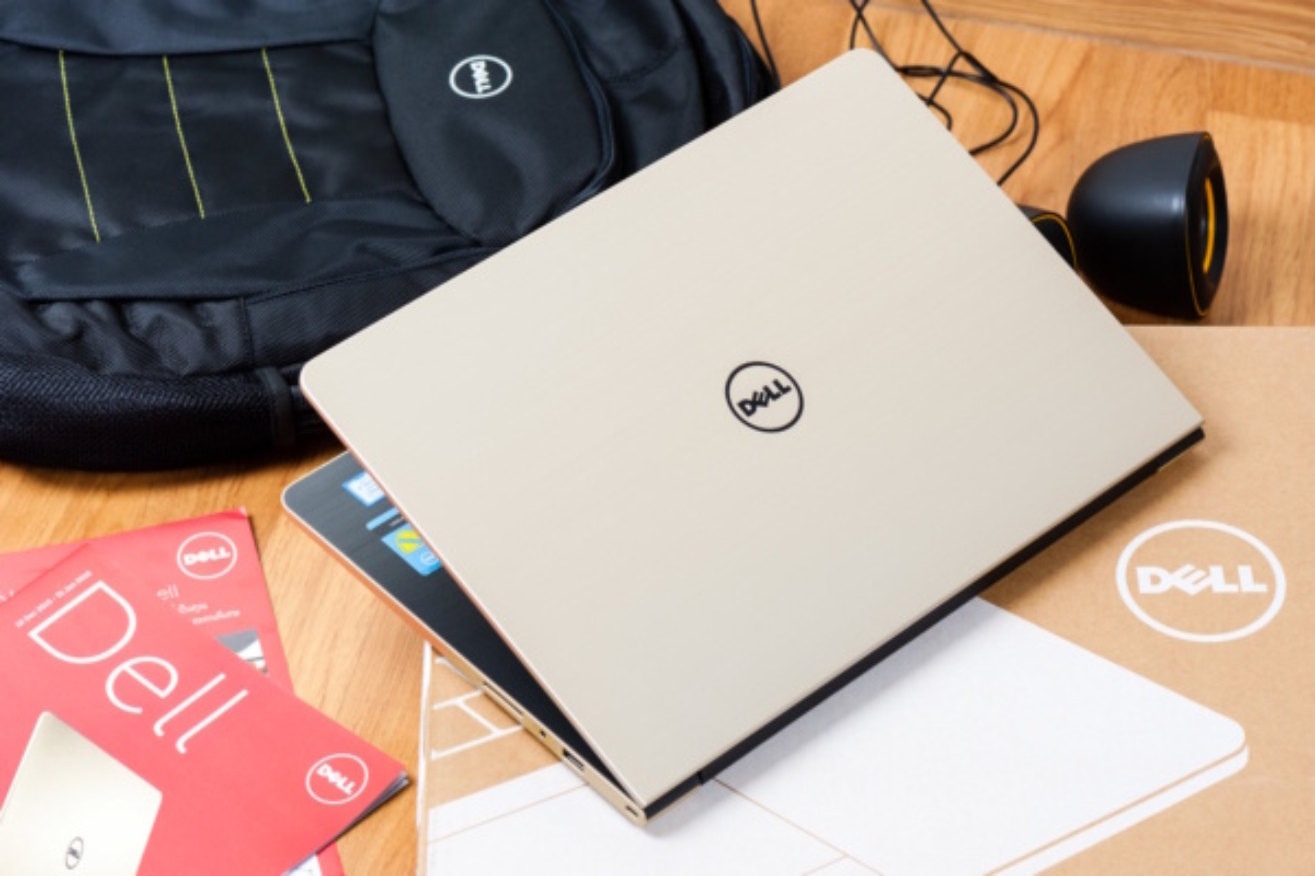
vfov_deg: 13.0
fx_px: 3835
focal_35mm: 105
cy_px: 438
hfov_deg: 19.5
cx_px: 658
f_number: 10
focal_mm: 105
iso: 200
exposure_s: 1/125
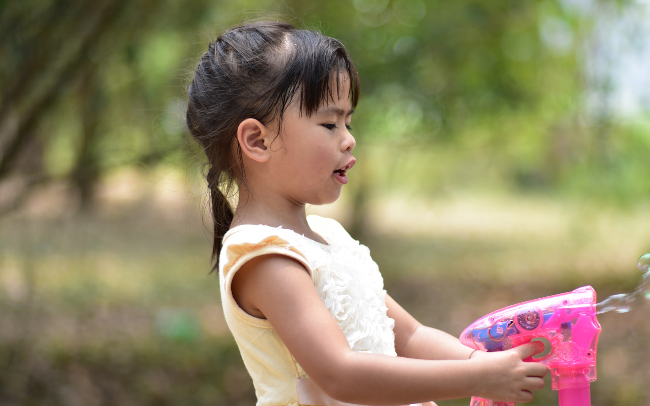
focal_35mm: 112
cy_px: 217
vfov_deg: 11.7
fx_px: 1984
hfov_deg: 18.6
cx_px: 388
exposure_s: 1/320
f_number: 2
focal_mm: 85
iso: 64
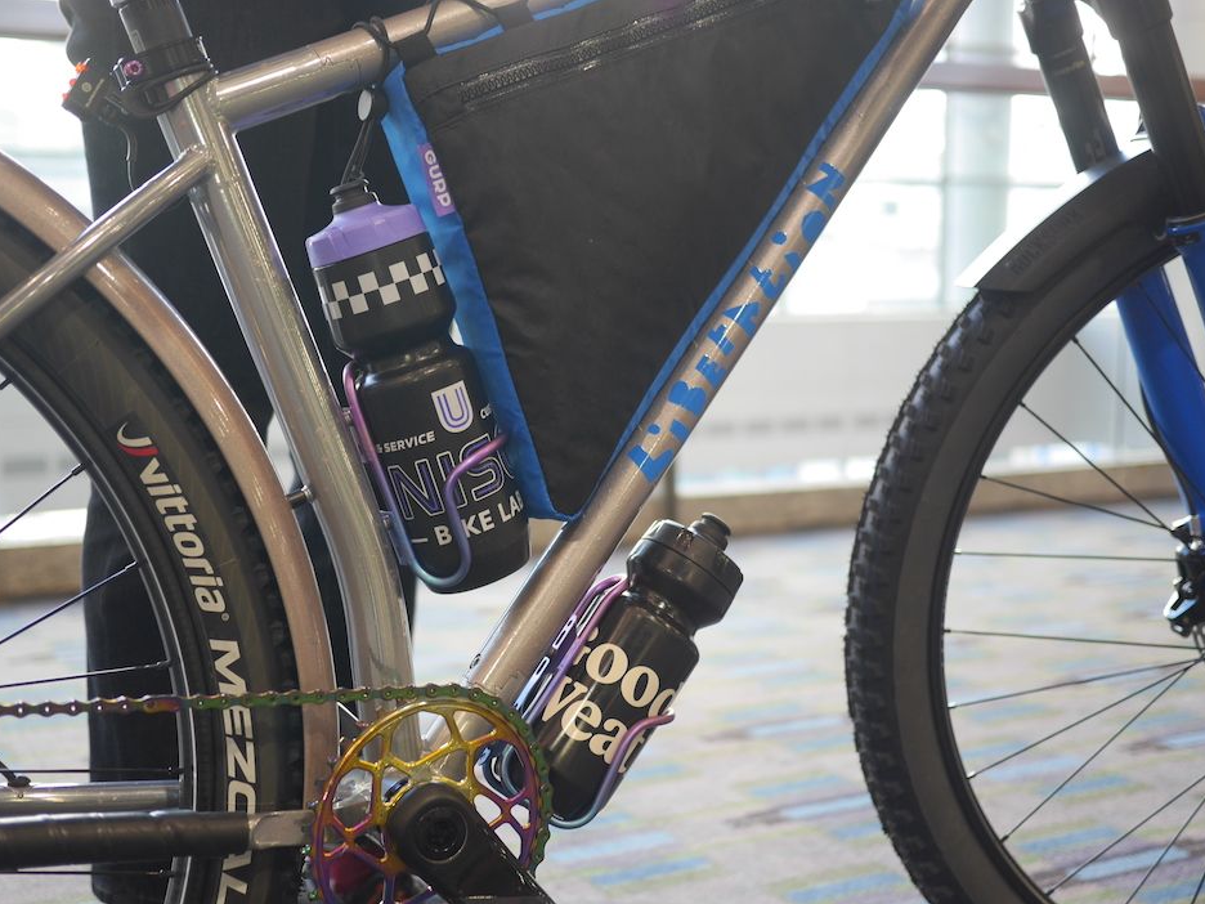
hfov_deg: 40.4
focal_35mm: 47
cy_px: 509
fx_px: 1636
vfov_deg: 30.8
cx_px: 557
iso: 200
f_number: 1.7
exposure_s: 1/40
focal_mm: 20
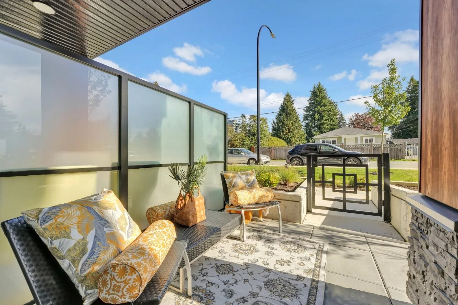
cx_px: 229
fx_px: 188
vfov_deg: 78.1
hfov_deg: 101.1
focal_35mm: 15
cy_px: 152
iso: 400
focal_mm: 14.8
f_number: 8
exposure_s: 1/1250
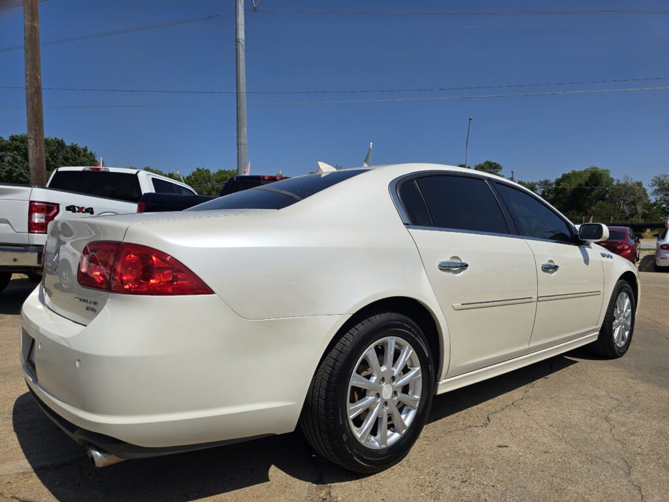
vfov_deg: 58.9
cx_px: 334
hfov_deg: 73.9
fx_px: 445
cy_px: 251
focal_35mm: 23
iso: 12
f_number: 1.7
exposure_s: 1/1910
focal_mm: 6.3
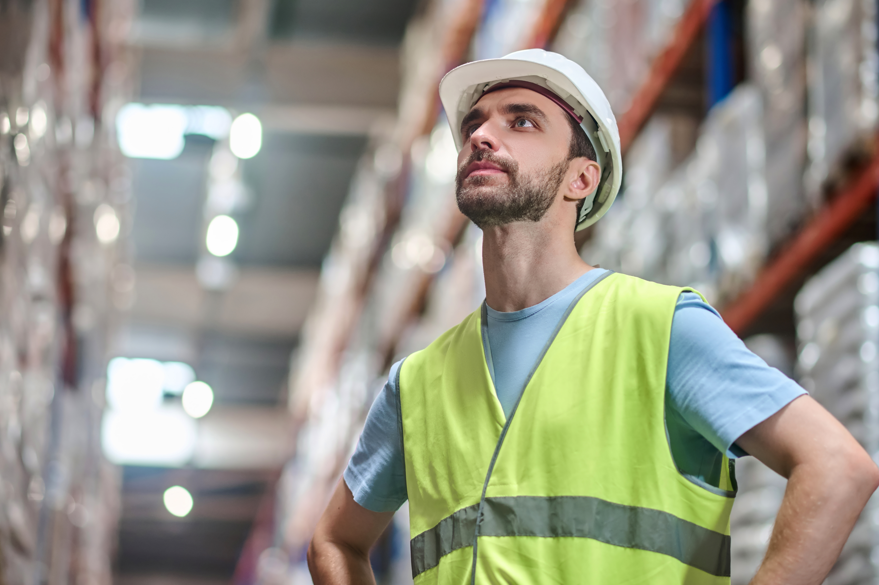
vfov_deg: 14.5
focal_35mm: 94
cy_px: 284
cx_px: 413
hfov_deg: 21.7
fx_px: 2294
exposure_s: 1/200
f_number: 2.2
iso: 640
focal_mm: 85
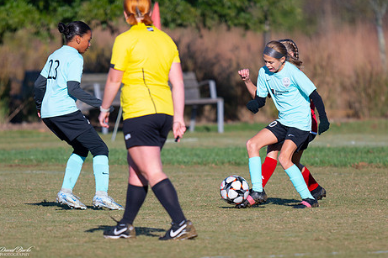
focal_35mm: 1047
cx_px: 206
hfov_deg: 2.0
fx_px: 11280
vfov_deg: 1.3
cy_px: 182
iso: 220
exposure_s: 1/1000
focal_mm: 600
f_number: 6.3
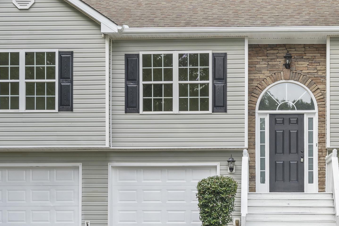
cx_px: 223
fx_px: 706
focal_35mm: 75
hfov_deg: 26.9
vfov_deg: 18.2
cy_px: 89
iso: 100
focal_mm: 35
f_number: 8
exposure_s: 1/20
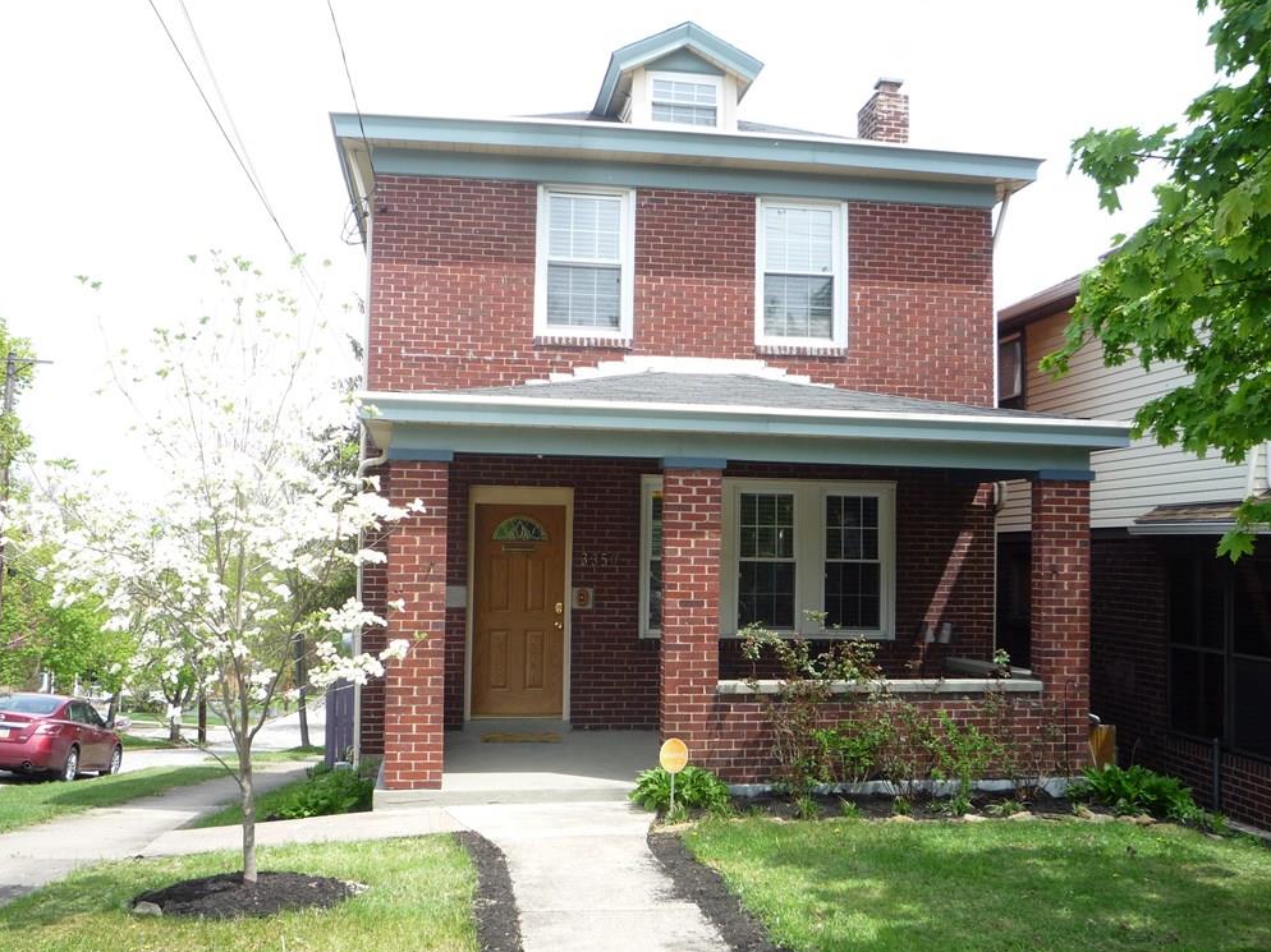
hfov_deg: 54.0
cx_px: 644
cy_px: 479
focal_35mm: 34
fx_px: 1248
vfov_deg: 41.8
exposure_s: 1/250
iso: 100
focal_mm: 5.8
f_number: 4
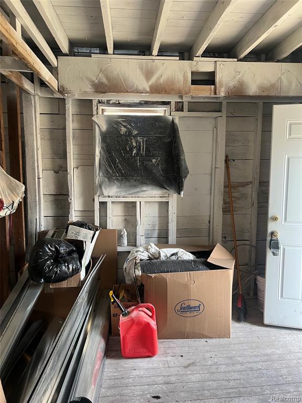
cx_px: 151
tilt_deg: -5.6
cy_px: 202
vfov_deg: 67.3
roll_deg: +0.5
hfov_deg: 53.1
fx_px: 302
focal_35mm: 26
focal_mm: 5.7
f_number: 1.5
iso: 200
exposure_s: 1/60
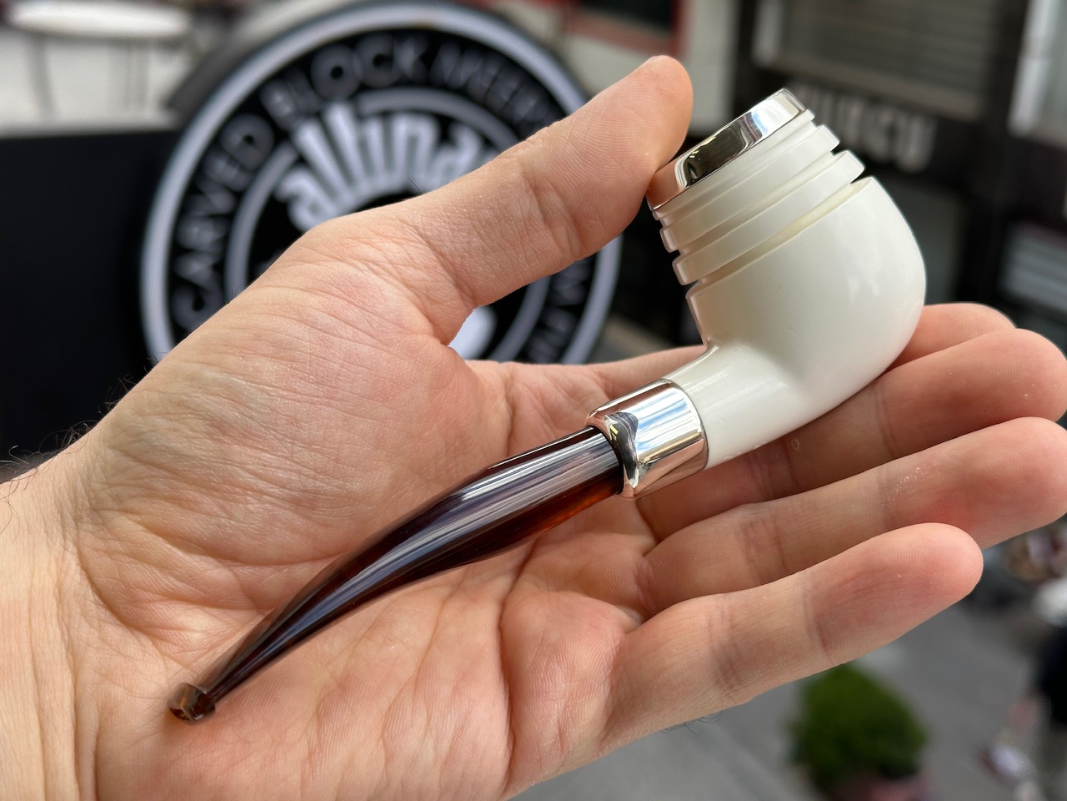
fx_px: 1480
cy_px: 400
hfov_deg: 39.7
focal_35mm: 48
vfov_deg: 30.3
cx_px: 534
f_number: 1.78
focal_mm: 6.86
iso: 64
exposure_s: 1/668
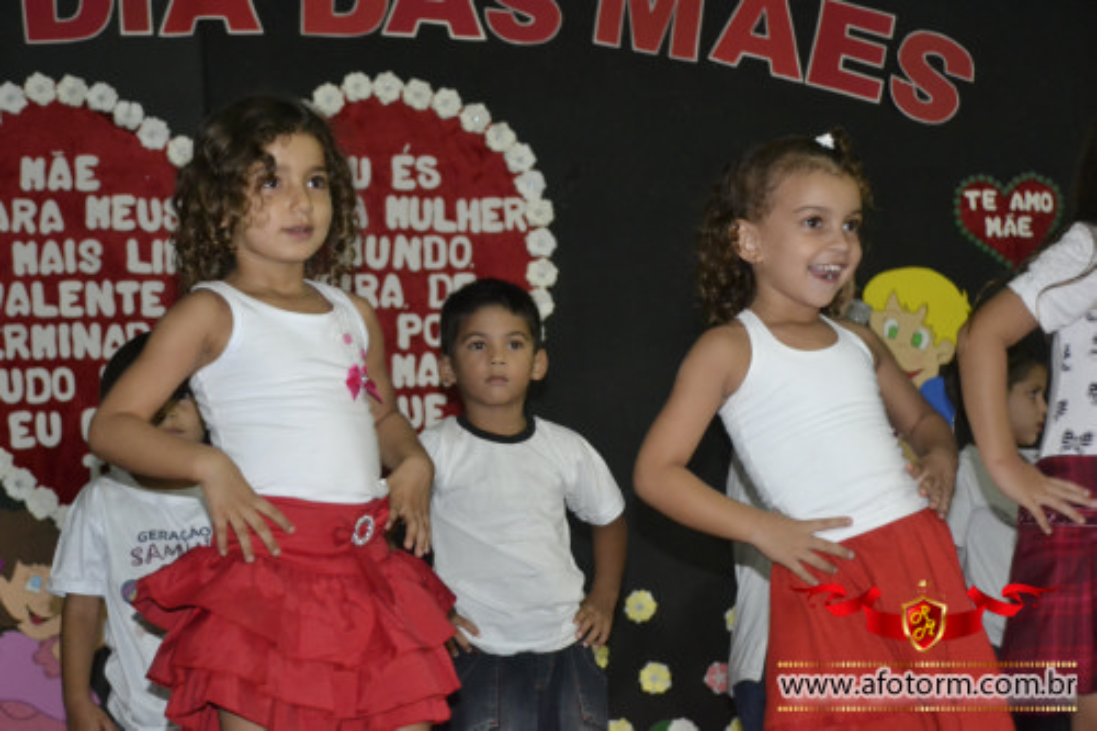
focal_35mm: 87
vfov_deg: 15.7
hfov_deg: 23.4
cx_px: 548
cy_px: 366
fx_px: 2650
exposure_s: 1/60
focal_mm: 58
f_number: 5
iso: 3200
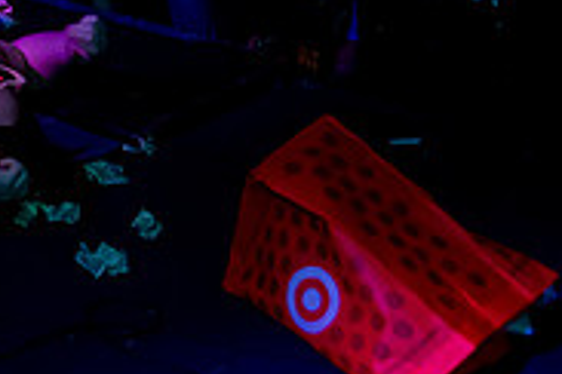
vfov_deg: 12.5
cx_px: -313
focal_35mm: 106
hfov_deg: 17.2
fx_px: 1655
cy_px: -129
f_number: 4
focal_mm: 31
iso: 5000
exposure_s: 1/100
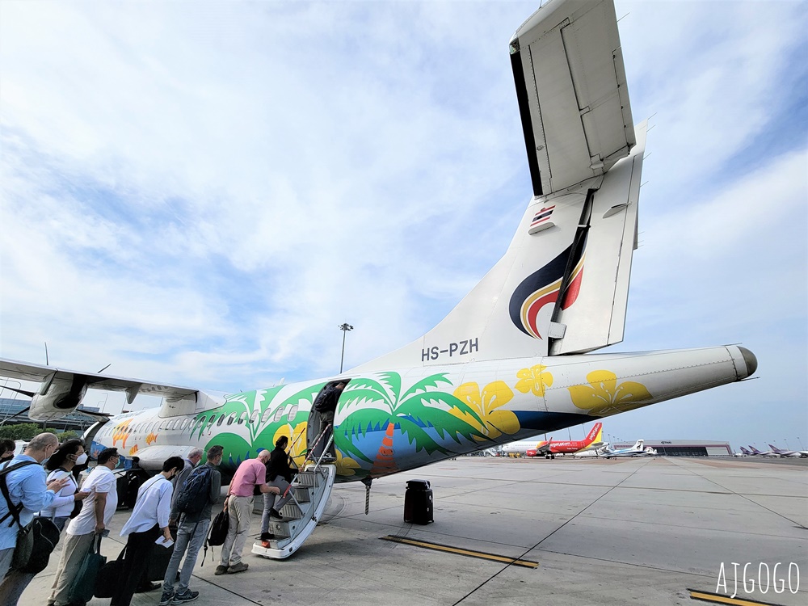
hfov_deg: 106.2
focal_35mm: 13
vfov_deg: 89.9
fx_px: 303
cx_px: 404
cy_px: 303
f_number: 2.2
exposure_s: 1/2359
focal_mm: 2.2
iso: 50
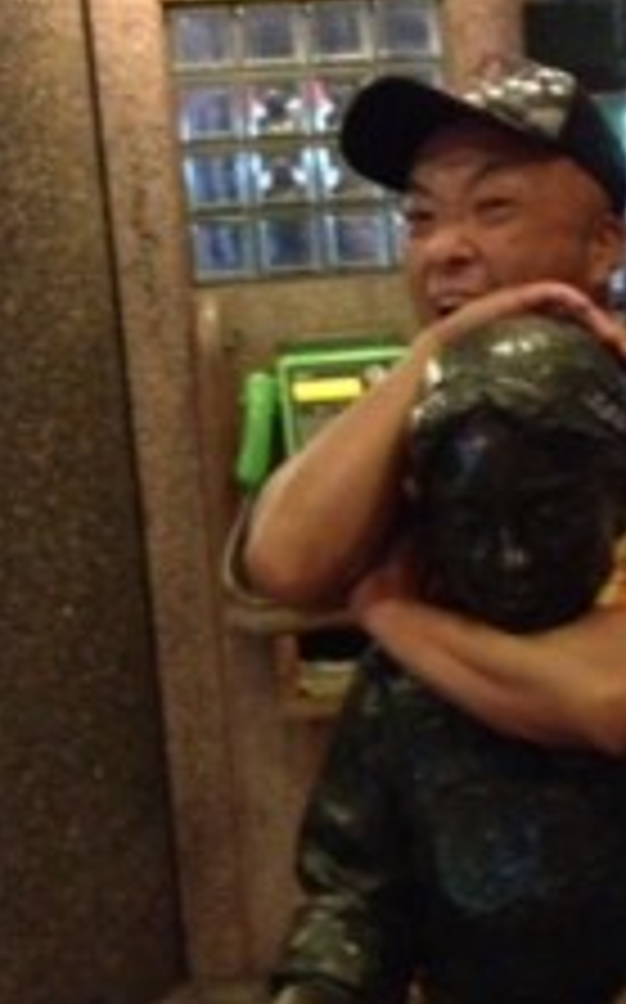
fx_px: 2051
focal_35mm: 75
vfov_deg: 27.5
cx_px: 455
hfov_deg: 17.3
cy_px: 603
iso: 800
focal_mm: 4.28
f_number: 2.4
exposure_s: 1/15
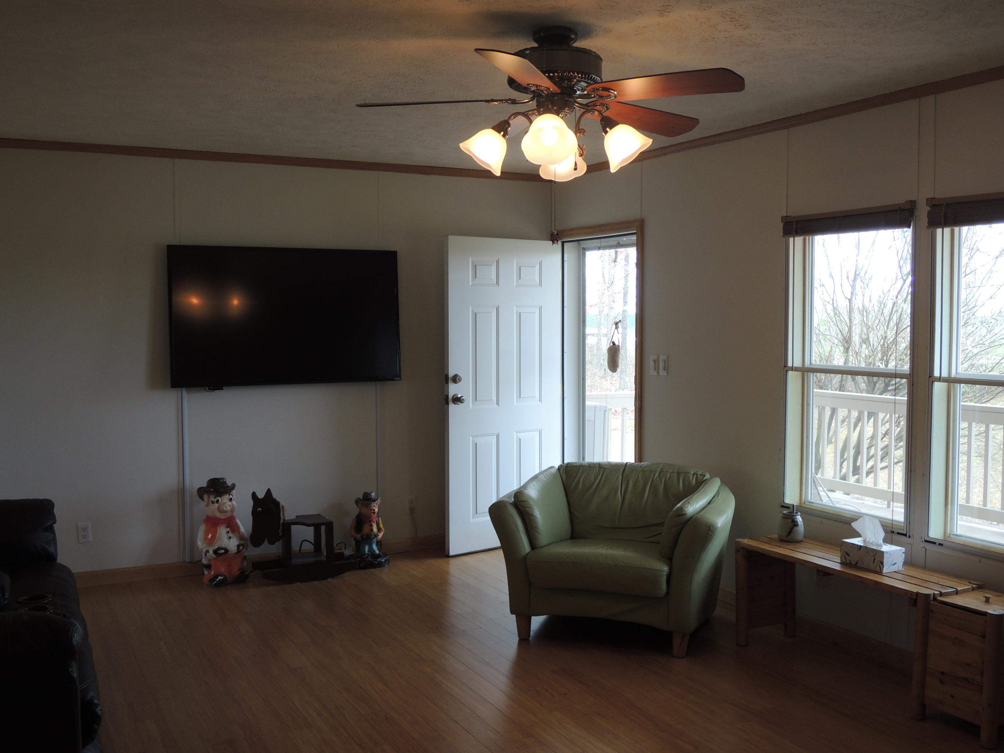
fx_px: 1015
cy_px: 376
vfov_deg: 40.7
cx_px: 502
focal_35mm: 35
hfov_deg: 52.6
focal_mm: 6.3
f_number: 3.2
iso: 140
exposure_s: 1/50
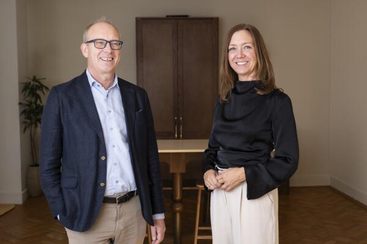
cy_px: 122
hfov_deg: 41.9
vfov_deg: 28.6
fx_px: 479
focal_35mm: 47
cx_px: 184
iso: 160
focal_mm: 47
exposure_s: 1/60
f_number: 4
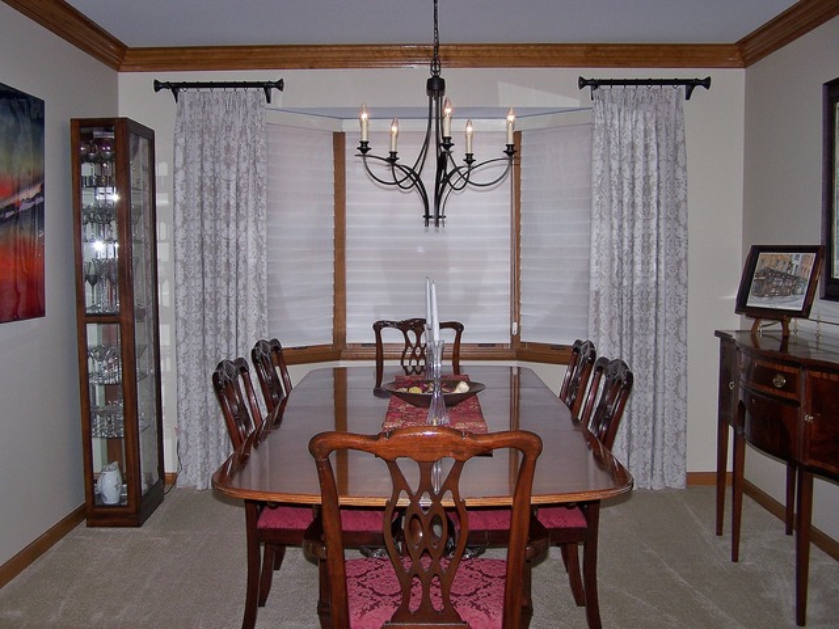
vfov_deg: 37.7
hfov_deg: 49.0
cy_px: 314
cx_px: 420
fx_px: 921
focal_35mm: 38
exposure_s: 1/500
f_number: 2.8
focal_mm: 6.3
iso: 80
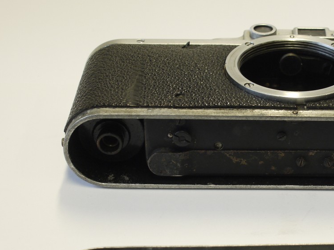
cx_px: 264
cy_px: 162
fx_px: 927
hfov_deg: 20.2
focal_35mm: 96
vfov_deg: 15.4
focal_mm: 30
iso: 400
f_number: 7.1
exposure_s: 1/30
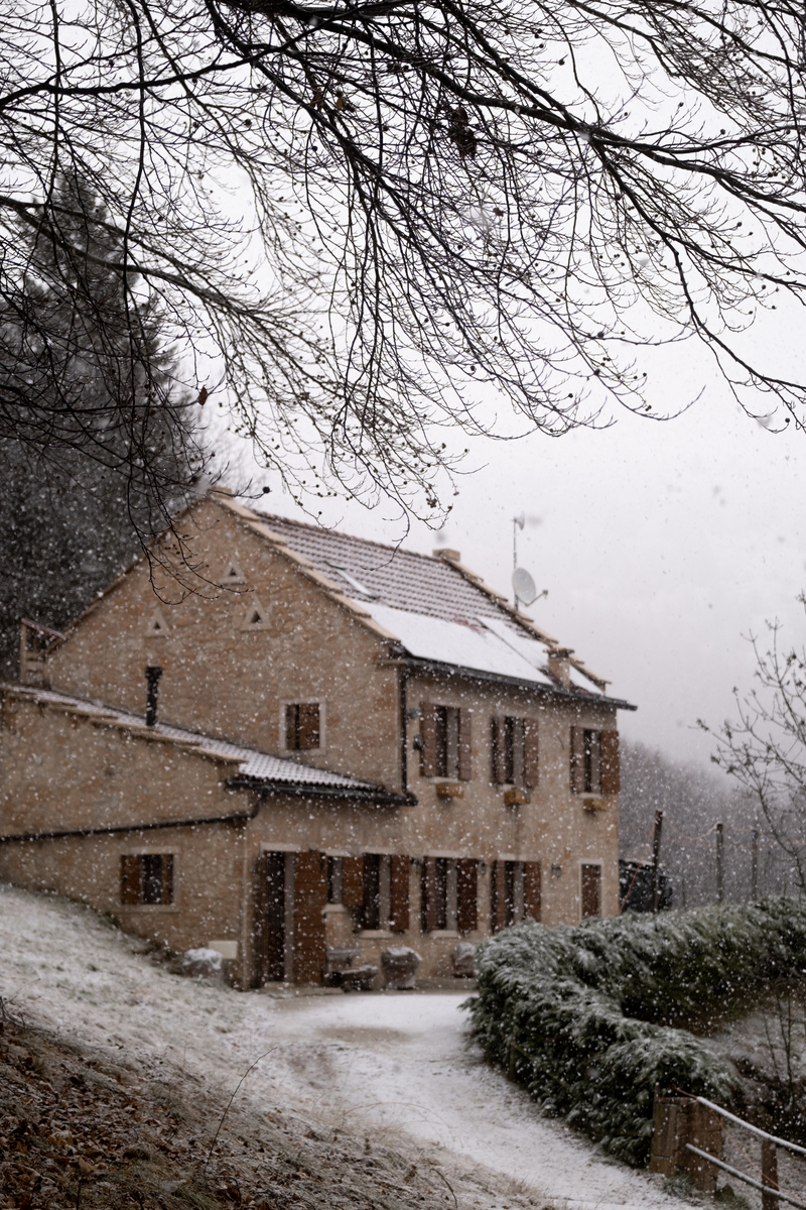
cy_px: 605
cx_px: 403
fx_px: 2519
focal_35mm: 75
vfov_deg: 27.0
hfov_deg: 18.2
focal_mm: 50
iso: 160
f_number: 2.8
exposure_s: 1/250
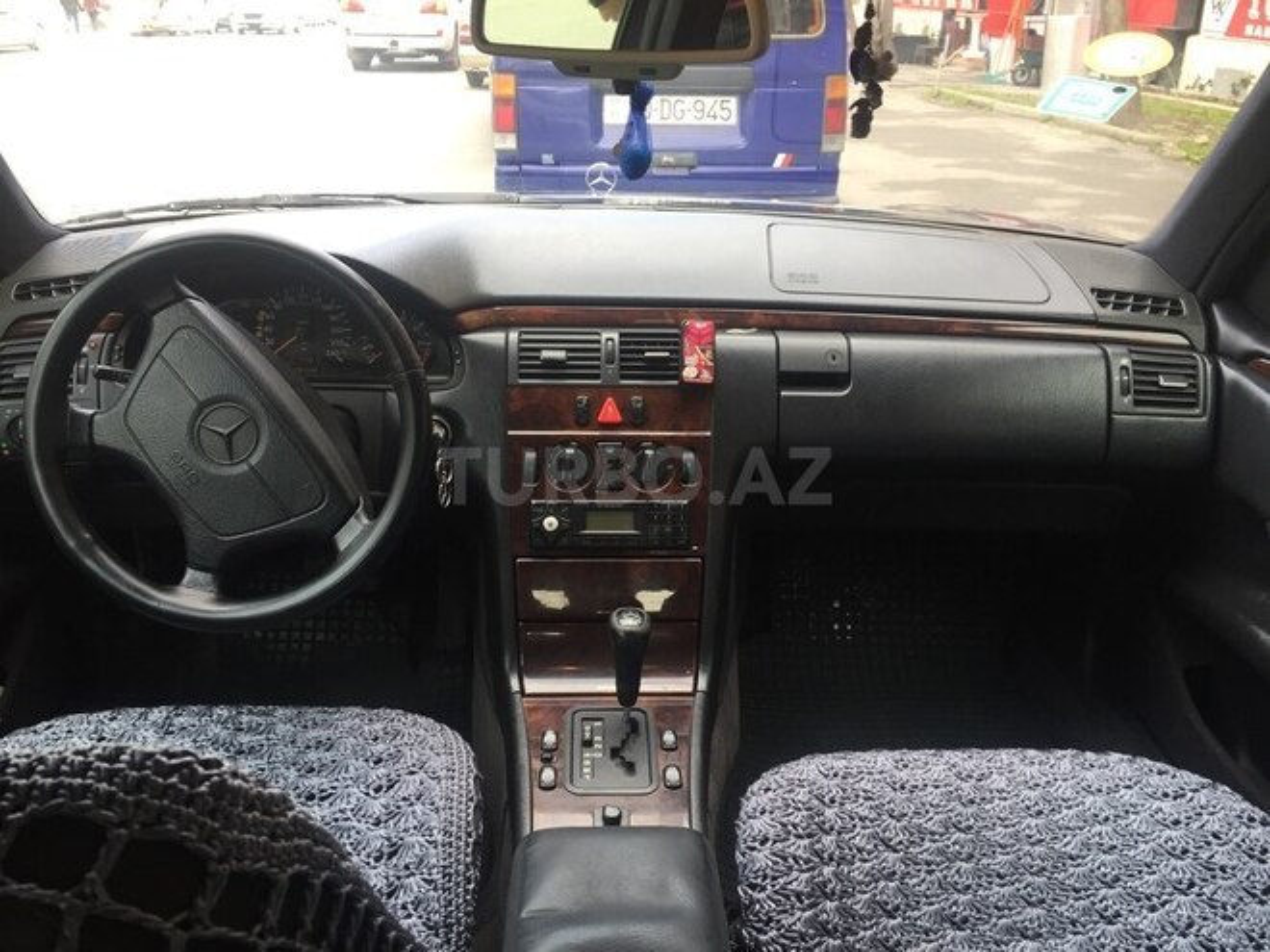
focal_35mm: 29
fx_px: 1064
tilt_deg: -25.4
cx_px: 635
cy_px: 476
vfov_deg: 48.2
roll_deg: +0.0
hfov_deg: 61.7
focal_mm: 4.15
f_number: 2.2
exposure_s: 1/100
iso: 32
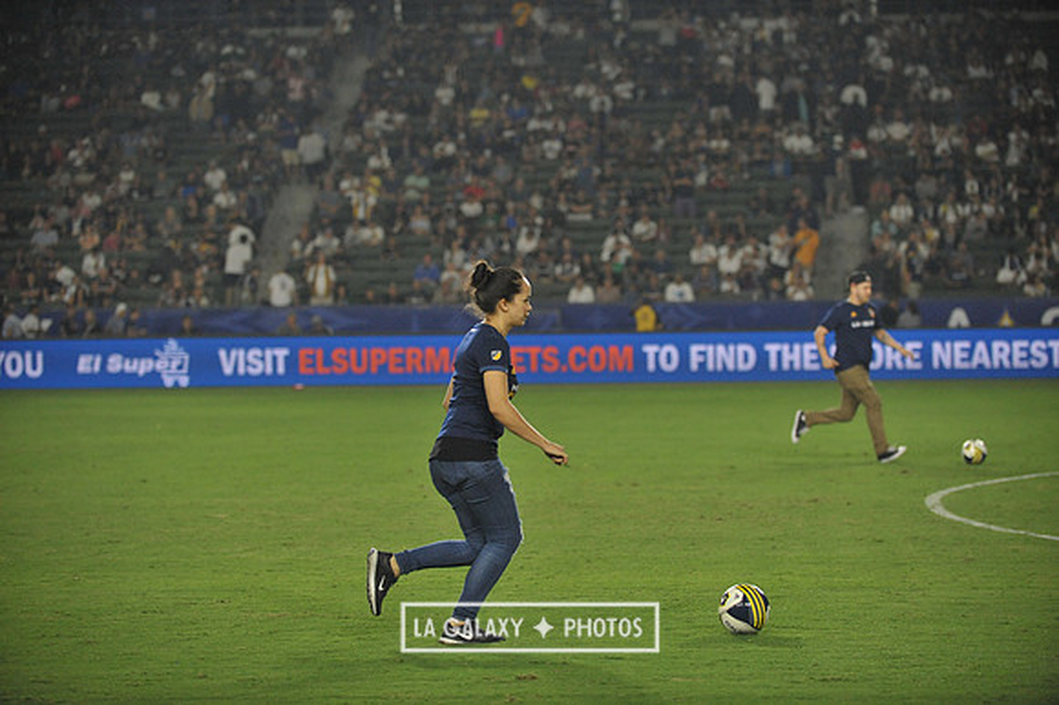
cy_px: 352
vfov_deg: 12.4
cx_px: 530
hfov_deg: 18.6
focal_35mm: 110
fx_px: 3234
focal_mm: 110
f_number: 3.2
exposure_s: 1/2500
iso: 3200
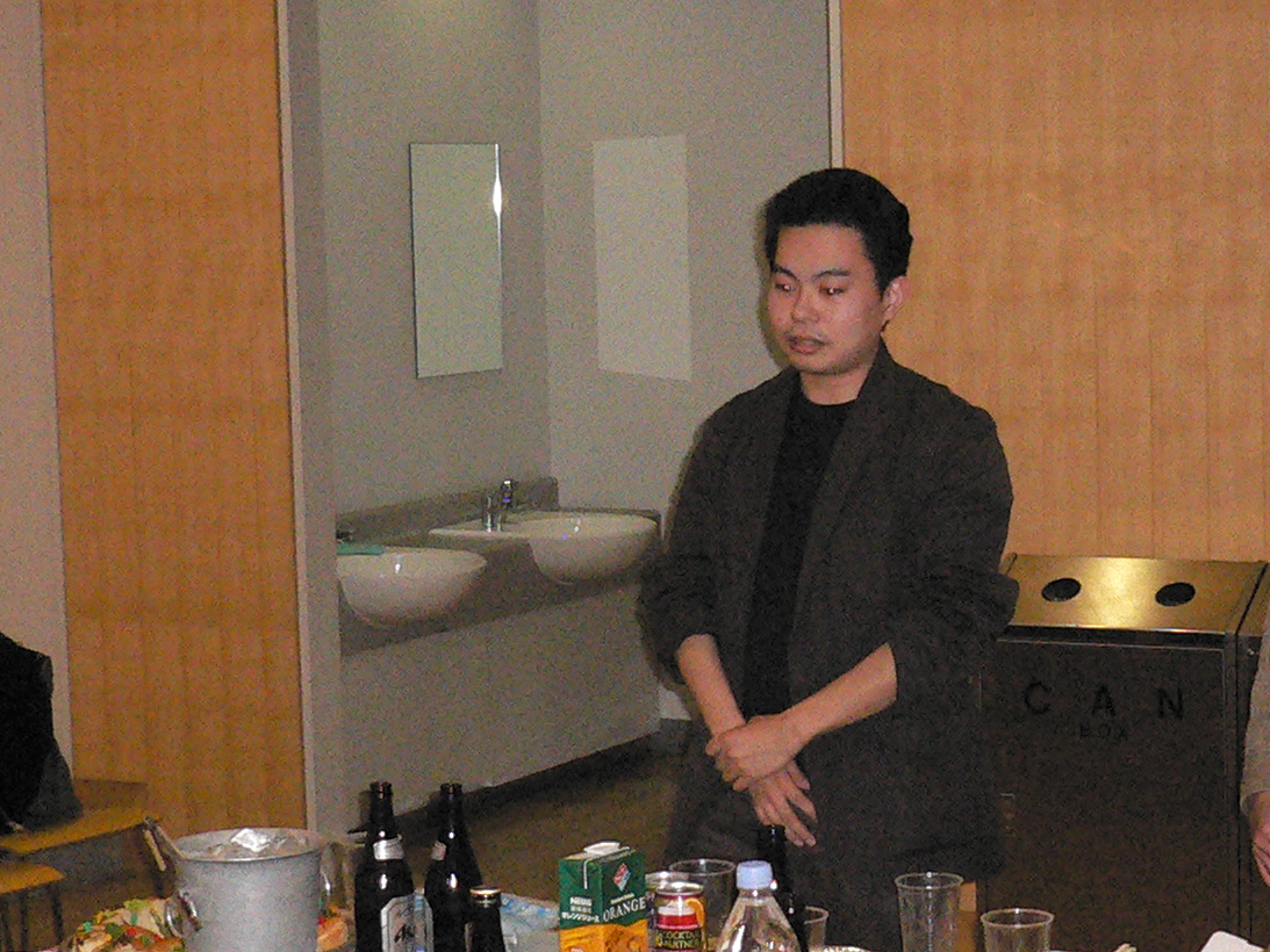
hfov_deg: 23.7
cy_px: 479
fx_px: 3009
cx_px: 846
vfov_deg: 18.0
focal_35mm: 82
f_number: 2.8
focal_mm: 5.8
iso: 400
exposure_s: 1/60
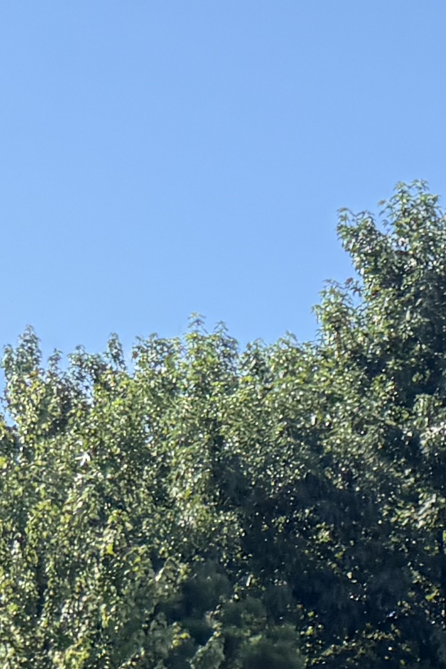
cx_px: 1522
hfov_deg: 8.3
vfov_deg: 14.0
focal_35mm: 127
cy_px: 1274
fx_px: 2361
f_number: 1.78
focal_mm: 6.76
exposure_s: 1/1653
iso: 100
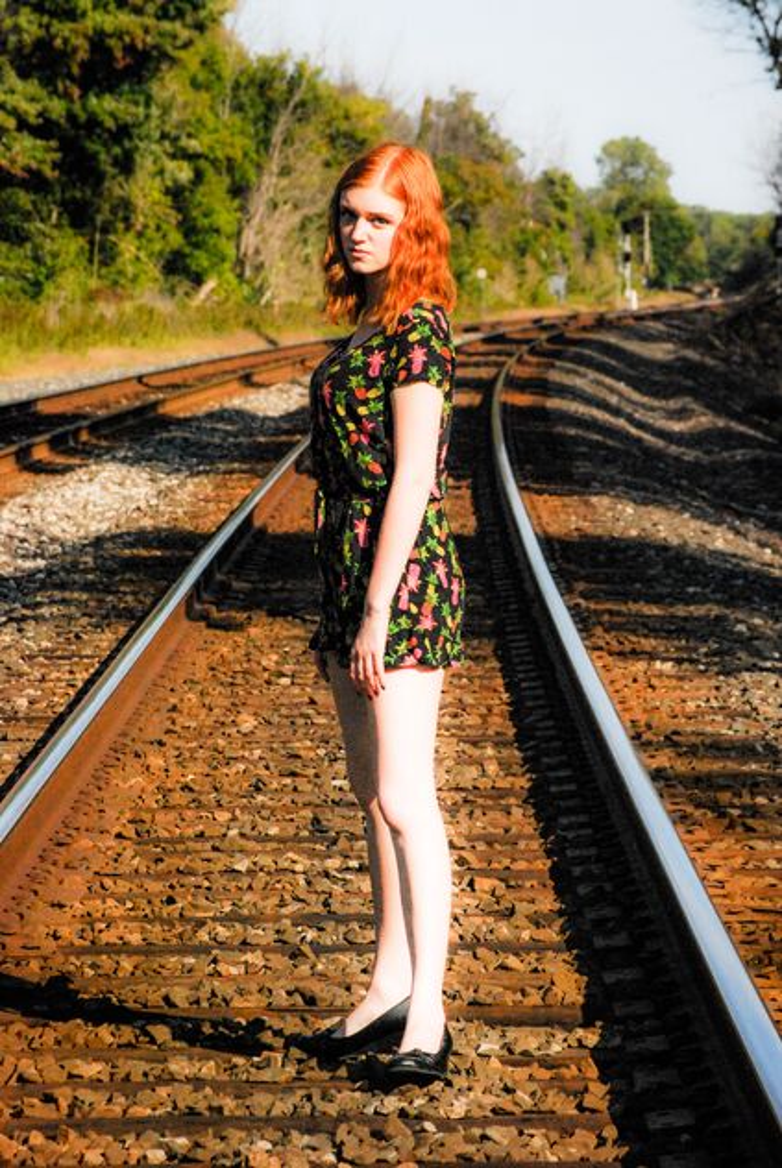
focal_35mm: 158
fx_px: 5117
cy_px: 584
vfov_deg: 13.0
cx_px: 391
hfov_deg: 8.7
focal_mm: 105
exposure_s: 1/2000
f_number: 11
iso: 1600
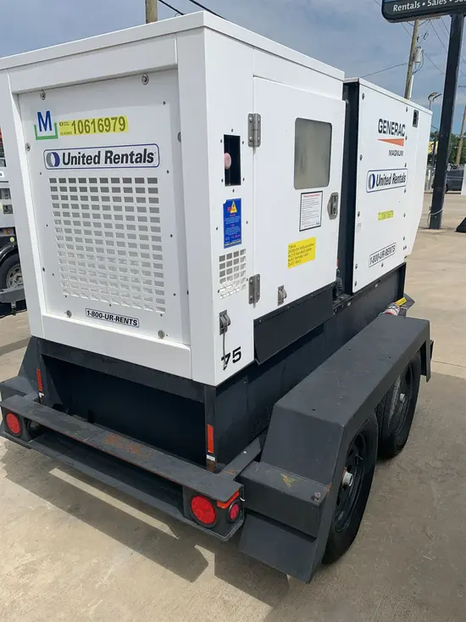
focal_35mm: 26
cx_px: 233
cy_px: 311
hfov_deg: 53.1
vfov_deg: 67.3
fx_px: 467
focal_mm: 4.25
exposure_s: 1/5405
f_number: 1.8
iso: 25
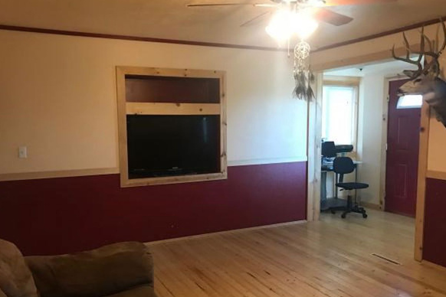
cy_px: 167
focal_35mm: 32
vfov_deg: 41.0
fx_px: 396
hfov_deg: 58.7
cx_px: 215
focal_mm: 3.99
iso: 80
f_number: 1.8
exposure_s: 1/15
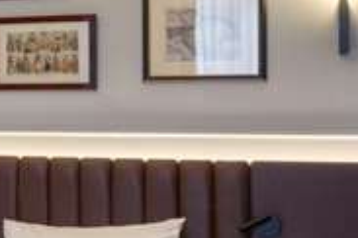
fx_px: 945
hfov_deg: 19.2
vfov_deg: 14.4
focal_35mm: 95
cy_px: 133
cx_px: -157
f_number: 16
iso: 200
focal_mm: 17
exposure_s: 1.3
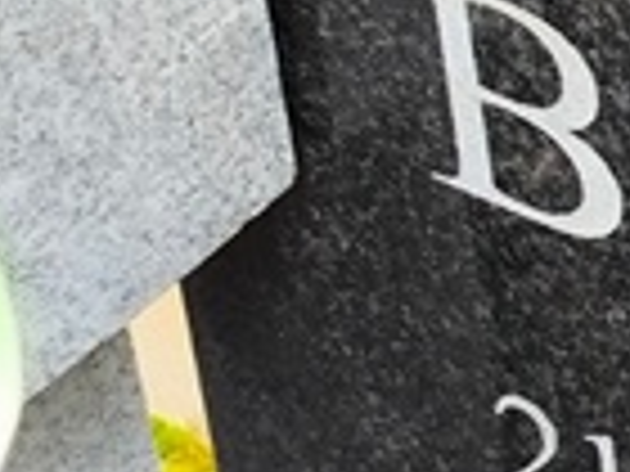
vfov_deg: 5.2
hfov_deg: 6.6
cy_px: 36
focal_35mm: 285
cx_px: 1528
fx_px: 5187
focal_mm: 4.71
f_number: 1.7
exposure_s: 1/125
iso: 50
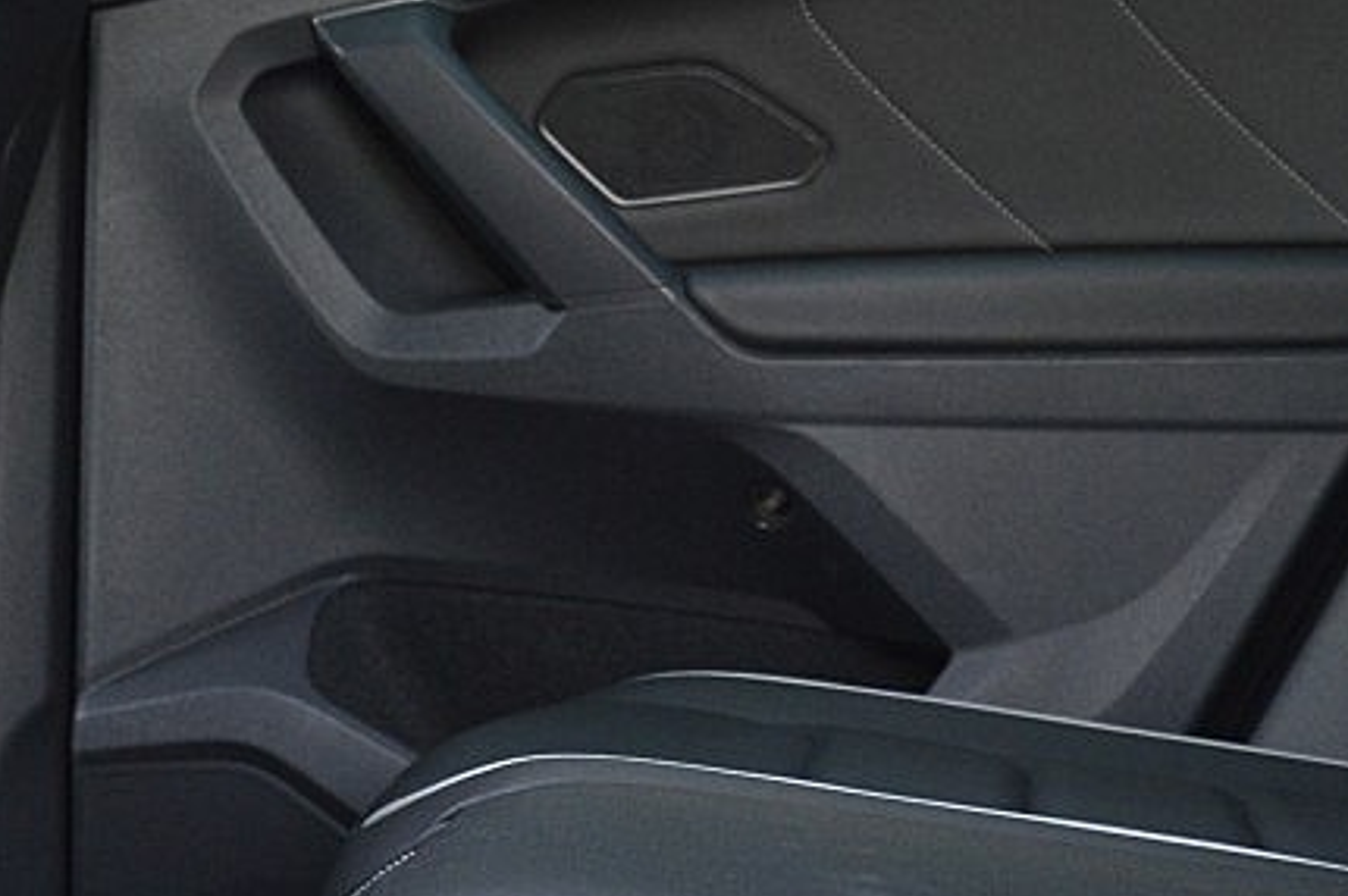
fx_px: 3816
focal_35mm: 102
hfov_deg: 20.0
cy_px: 282
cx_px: 774
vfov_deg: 13.4
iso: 800
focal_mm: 18
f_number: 5
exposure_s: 1/60
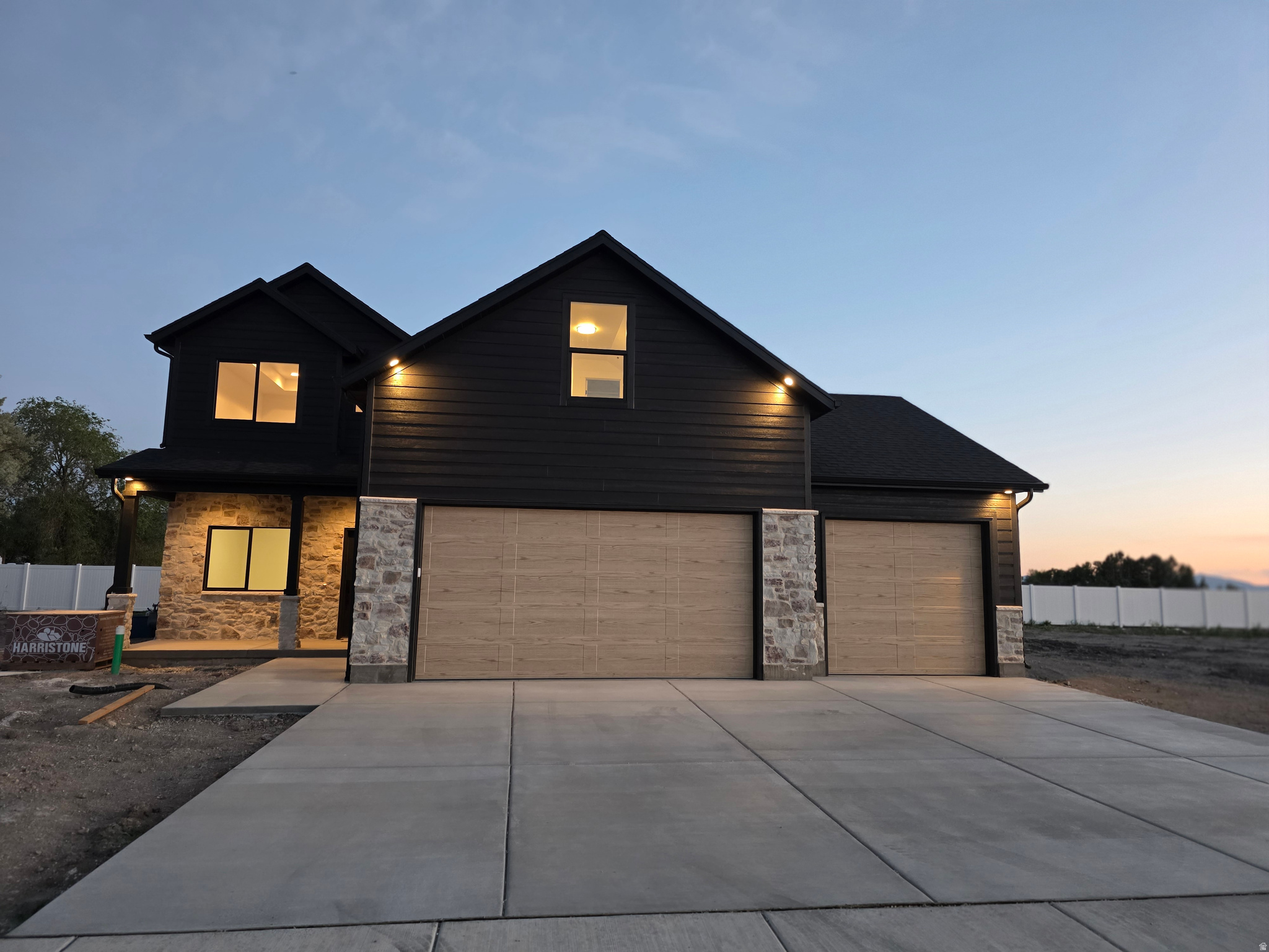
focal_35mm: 23
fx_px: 843
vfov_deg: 58.9
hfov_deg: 73.9
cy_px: 476
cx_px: 634
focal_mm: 6.3
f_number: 1.7
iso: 400
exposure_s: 1/120
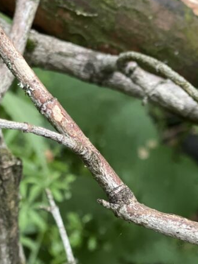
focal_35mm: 120
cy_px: 239
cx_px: 63
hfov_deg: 12.3
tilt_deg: -52.2
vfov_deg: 16.2
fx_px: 915
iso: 200
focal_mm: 6
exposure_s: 1/40
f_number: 2
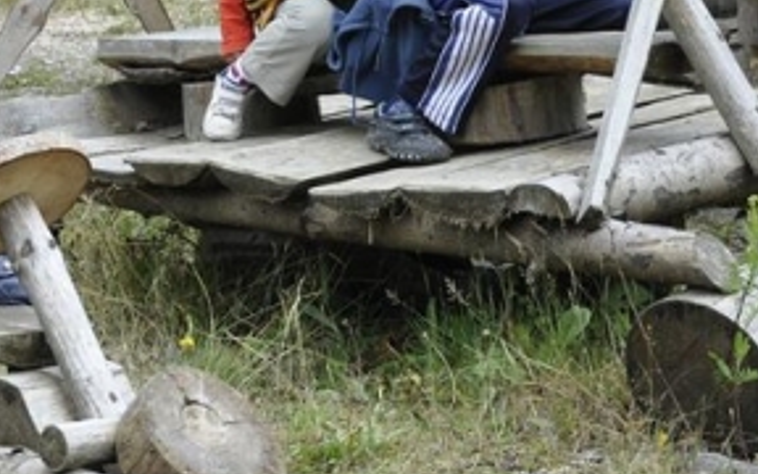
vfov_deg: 6.6
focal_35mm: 197
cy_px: -22
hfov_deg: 10.6
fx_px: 4070
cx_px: 153
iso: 200
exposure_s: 1/200
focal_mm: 58
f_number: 7.1
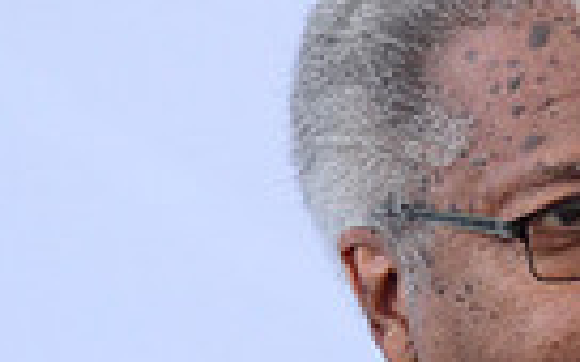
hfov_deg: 2.1
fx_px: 15888
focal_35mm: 1005
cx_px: 1092
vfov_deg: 1.3
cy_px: 443
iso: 800
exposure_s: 1/200
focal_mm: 155
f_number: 2.8
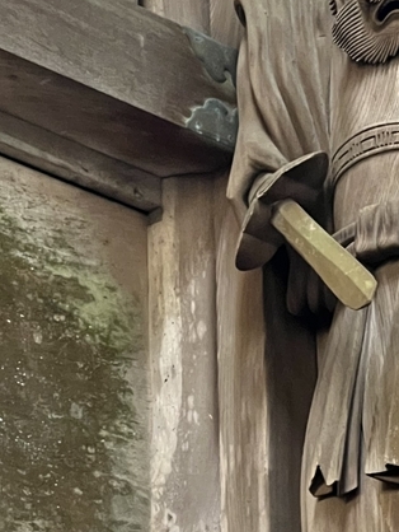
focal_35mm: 221
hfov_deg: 6.7
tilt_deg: +26.8
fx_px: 3393
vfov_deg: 9.0
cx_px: 440
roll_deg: +2.8
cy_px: 286
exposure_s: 1/31
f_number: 2.8
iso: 1000
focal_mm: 9
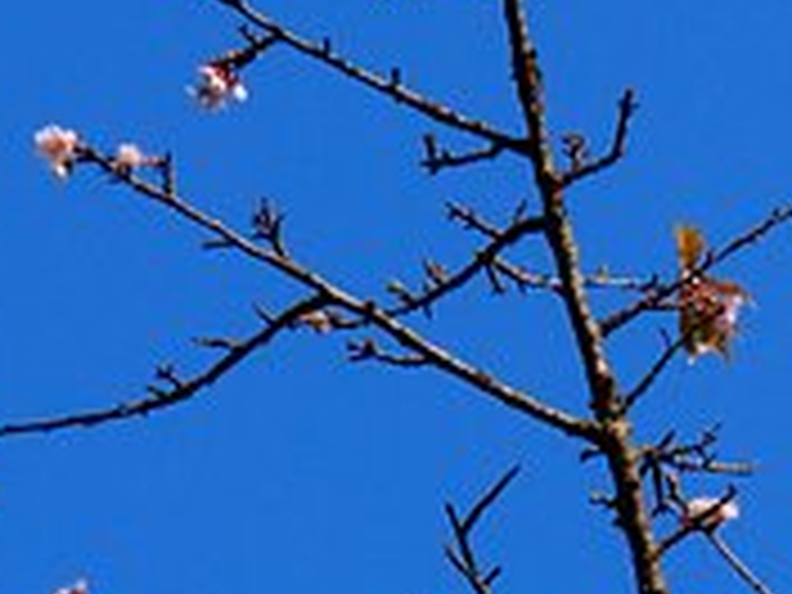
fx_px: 7001
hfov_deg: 6.4
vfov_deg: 4.9
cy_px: 230
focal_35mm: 306
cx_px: 868
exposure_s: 1/400
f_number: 5
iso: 64
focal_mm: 18.8
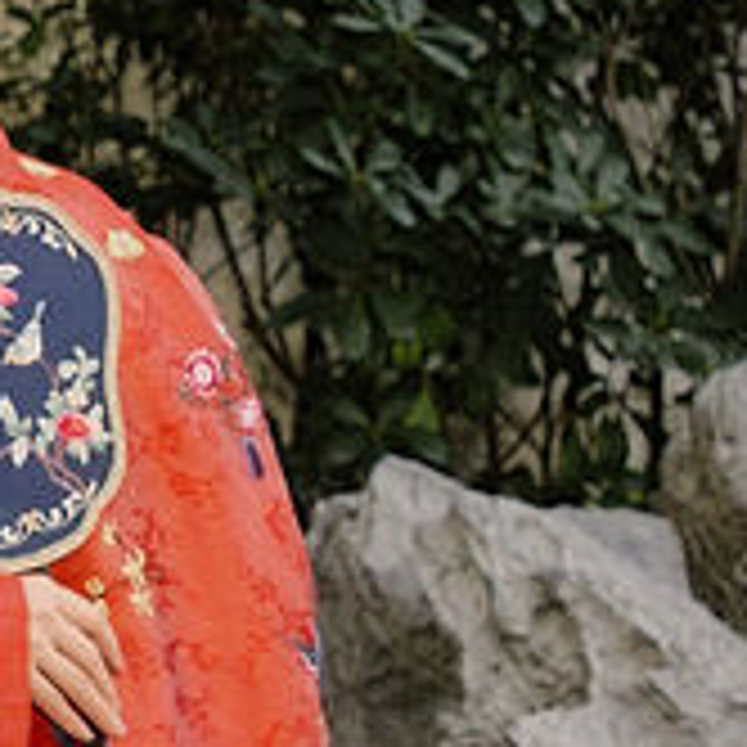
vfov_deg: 6.3
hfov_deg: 6.2
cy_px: 436
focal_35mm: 277
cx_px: -688
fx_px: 6763
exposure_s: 1/100
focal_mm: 46
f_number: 4
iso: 400
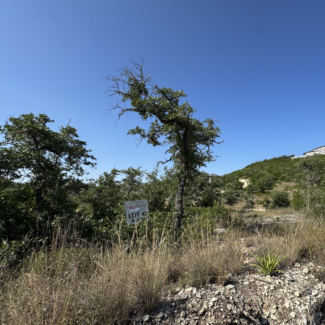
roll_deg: -0.6
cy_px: 160
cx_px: 209
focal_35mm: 17
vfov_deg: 84.0
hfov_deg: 81.9
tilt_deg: +9.2
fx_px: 181
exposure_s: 1/1709
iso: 50
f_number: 2.2
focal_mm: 2.22
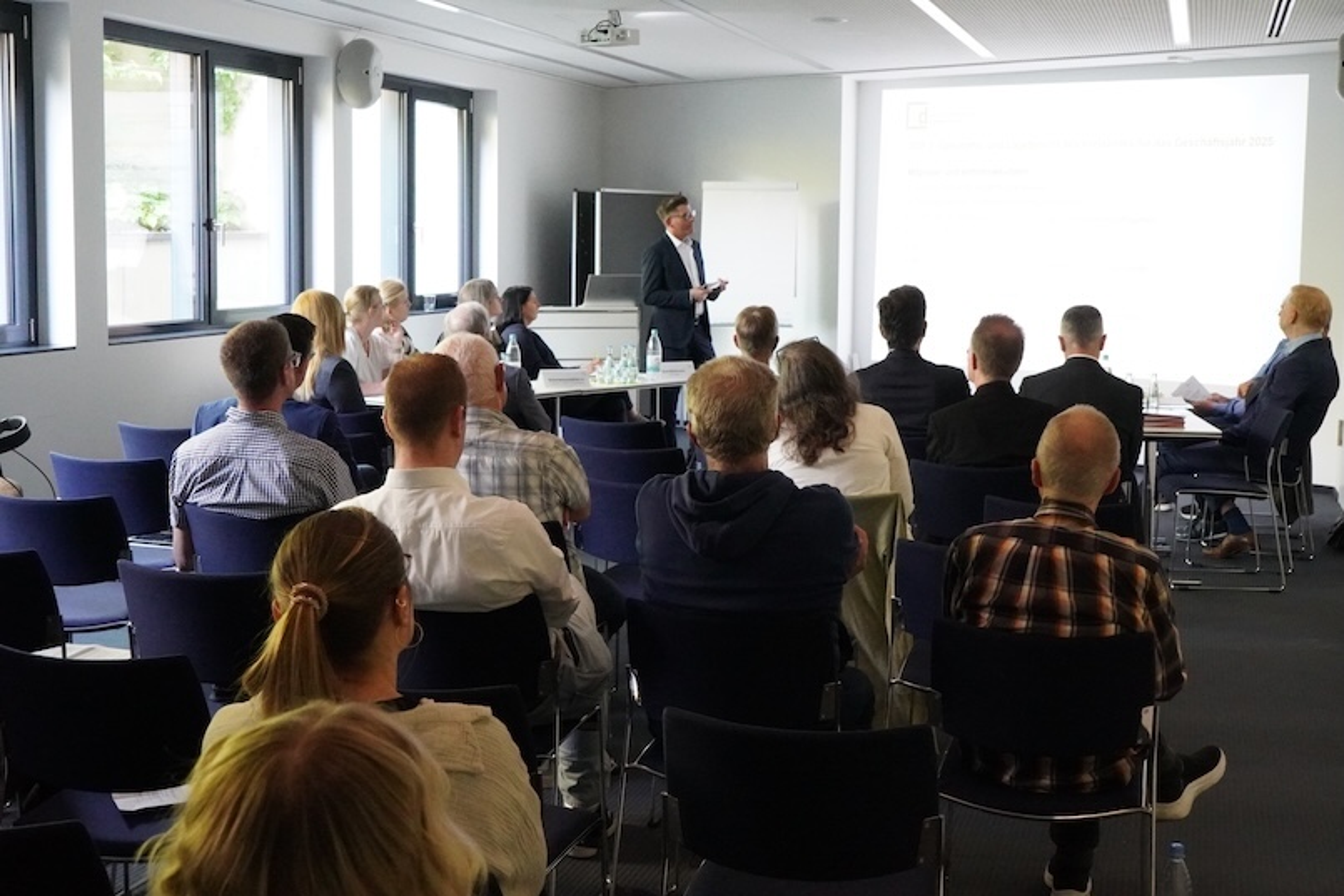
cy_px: 448
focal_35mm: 50
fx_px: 1848
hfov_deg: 40.0
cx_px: 672
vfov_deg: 27.3
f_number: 8
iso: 10000
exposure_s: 1/50
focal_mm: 33
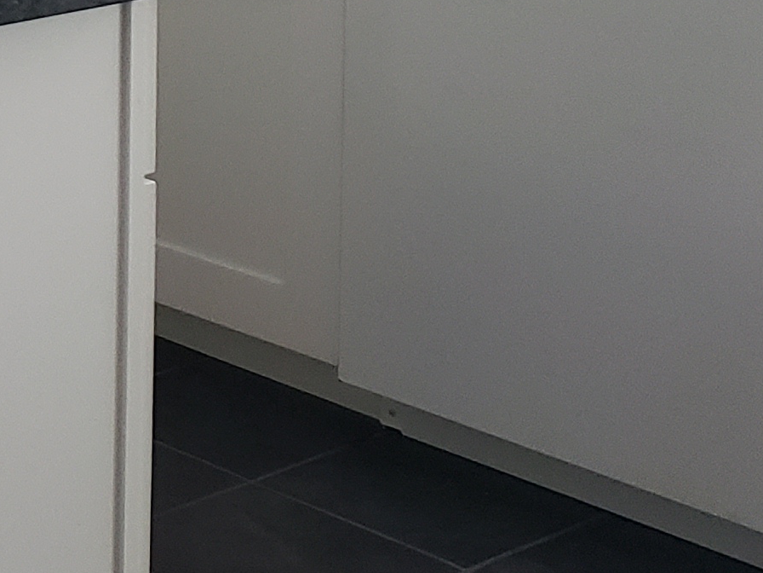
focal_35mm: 117
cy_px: -330
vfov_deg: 12.0
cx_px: -578
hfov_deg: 14.8
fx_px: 2579
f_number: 1.5
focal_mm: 4.3
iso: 250
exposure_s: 1/32
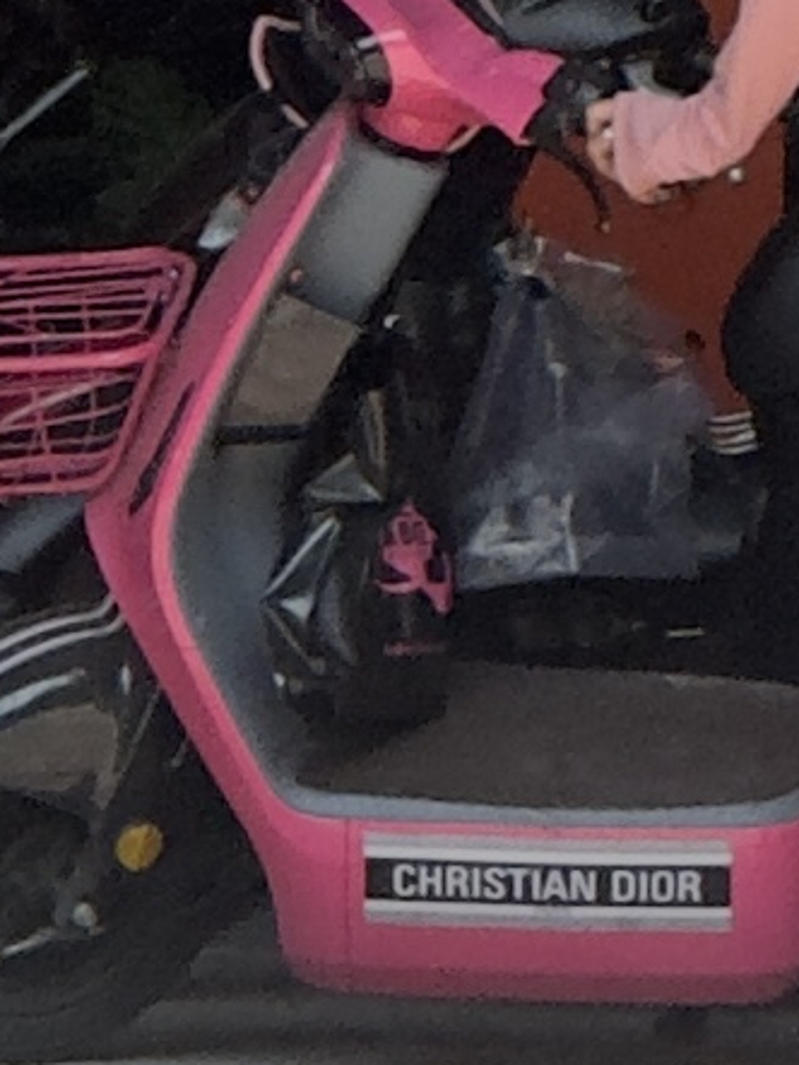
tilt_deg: -1.5
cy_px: -60
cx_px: 1012
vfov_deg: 6.5
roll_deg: -2.3
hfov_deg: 4.9
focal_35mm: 305
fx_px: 9391
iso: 32
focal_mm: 9
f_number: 2.8
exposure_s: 1/233
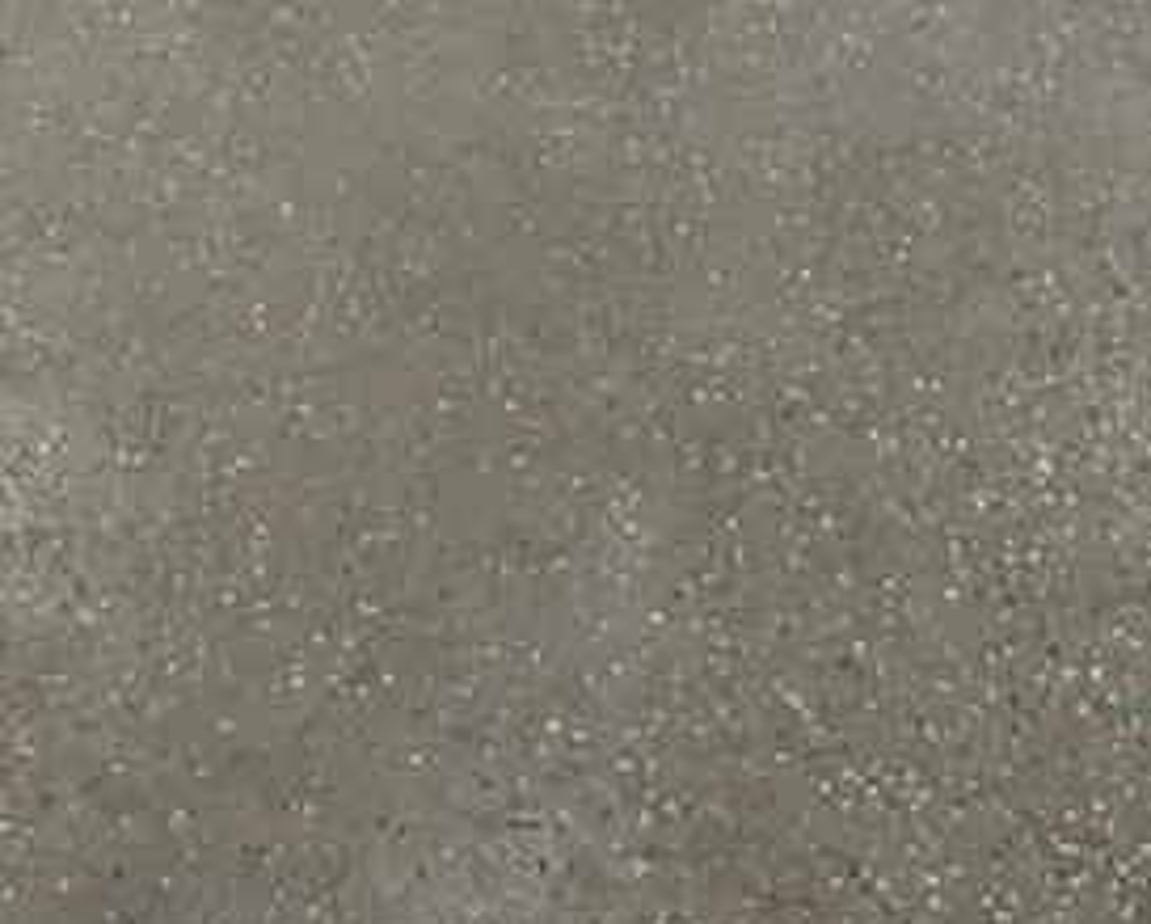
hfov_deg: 23.6
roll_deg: -1.1
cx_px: 843
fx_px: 2728
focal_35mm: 80
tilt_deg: -19.4
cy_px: -776
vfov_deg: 16.0
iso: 200
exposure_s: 1/60
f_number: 2.2
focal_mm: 2.22
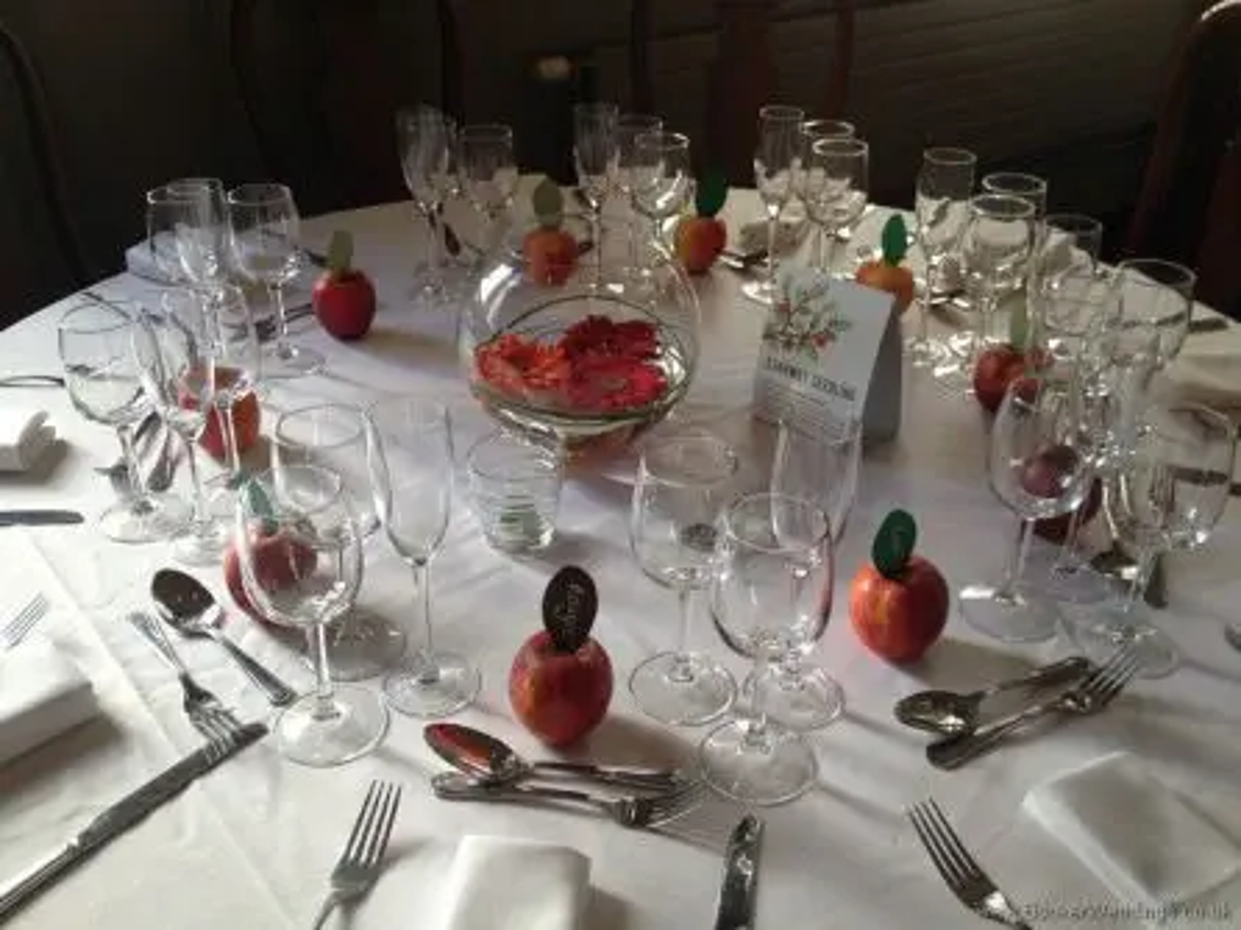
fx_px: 1254
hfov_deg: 52.7
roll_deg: -1.1
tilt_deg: -31.7
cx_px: 620
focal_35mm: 35
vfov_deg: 40.7
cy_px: 465
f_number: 2.4
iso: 50
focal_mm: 4.28
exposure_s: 1/40
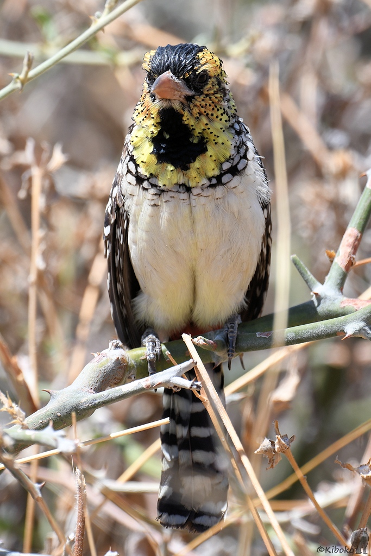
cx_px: 186
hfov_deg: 1.3
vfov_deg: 2.0
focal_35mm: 1050
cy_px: 278
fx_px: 16224
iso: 250
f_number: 7.1
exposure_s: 1/640
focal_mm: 700
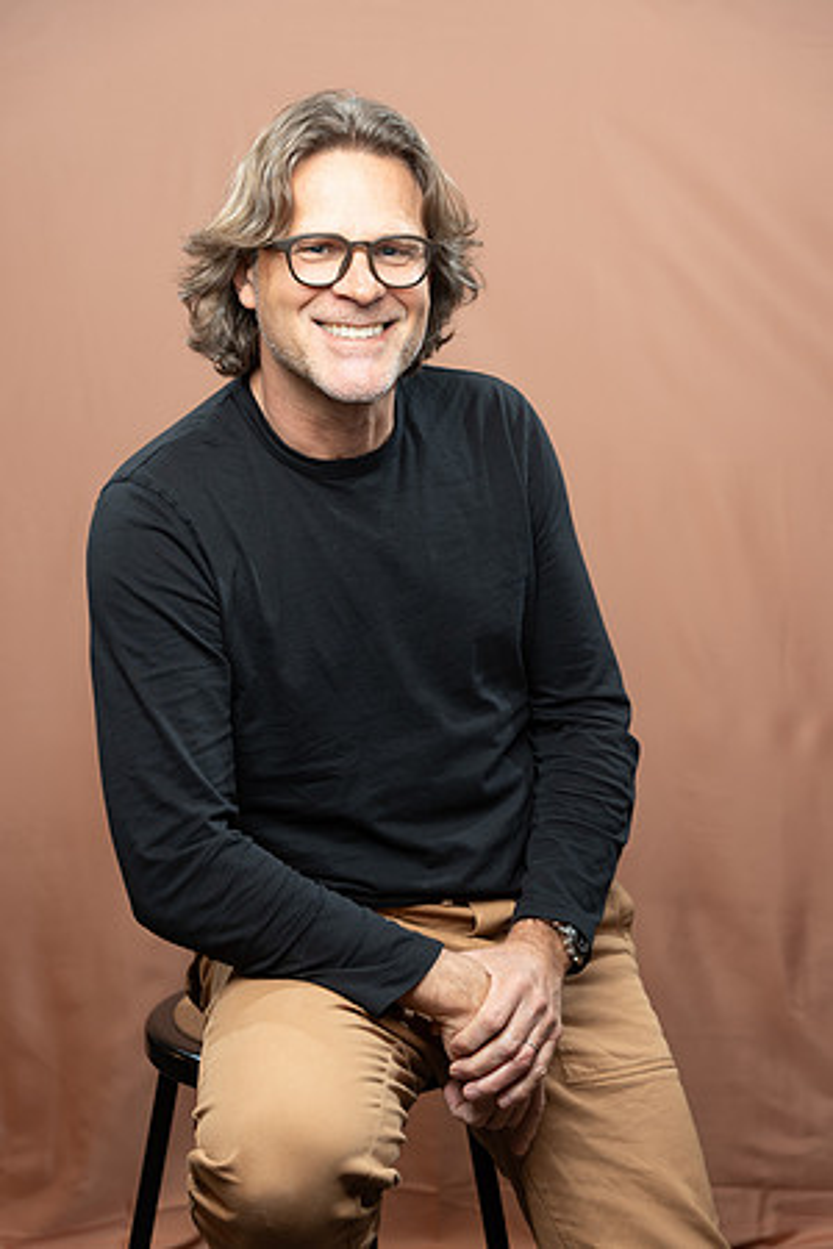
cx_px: 416
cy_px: 624
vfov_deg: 29.2
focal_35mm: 69
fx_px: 2395
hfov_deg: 19.7
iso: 320
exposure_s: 1/160
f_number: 4
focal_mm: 69
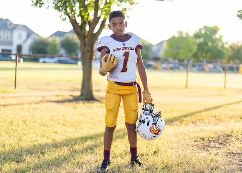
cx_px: 139
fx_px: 386
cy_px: 88
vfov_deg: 25.2
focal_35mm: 56
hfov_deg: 34.7
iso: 100
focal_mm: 50
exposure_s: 1/800
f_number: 1.2
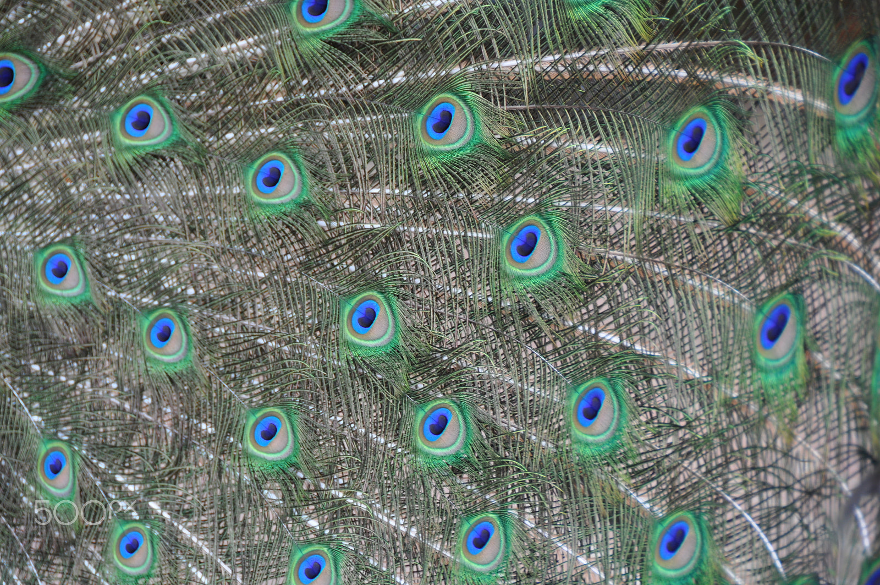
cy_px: 292
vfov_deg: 4.6
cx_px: 440
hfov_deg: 6.9
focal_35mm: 300
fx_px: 7325
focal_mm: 200
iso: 200
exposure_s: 1/100
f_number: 5.6
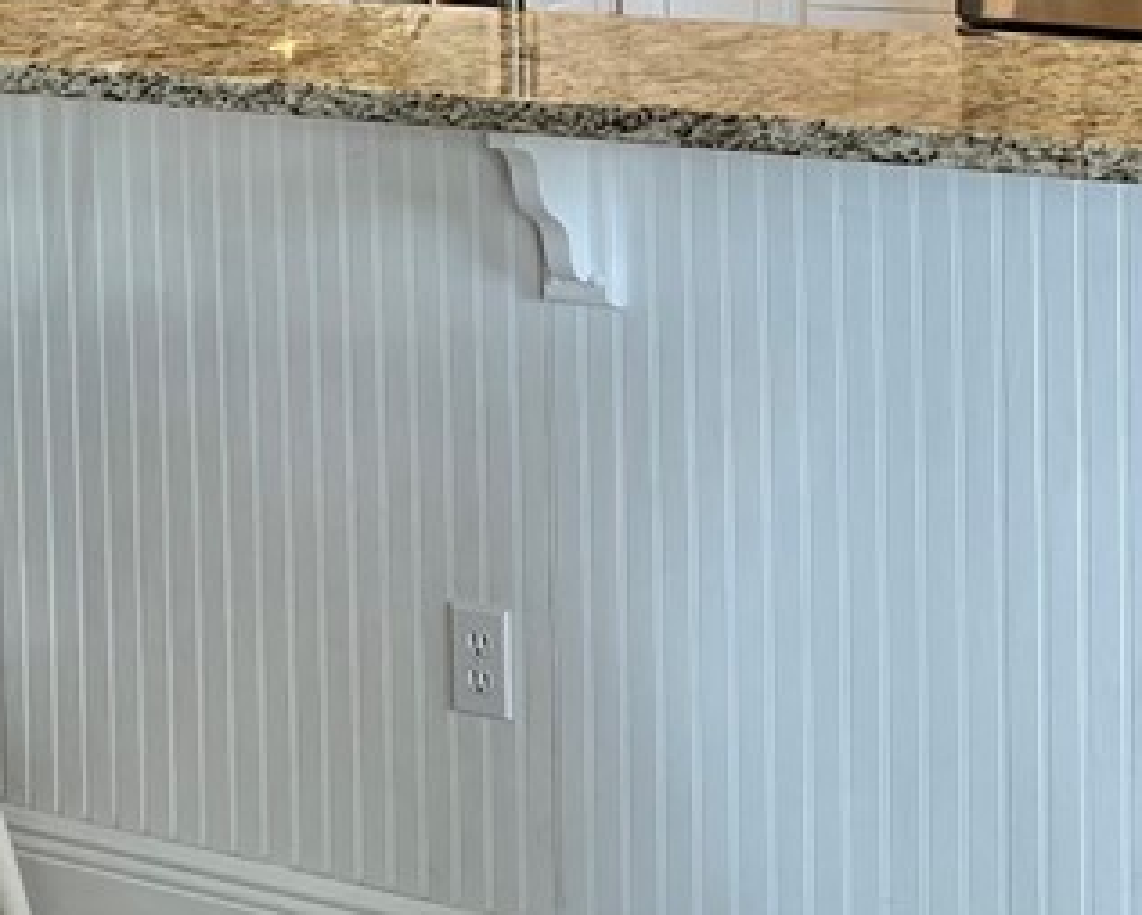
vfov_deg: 17.8
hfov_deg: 23.2
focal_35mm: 82
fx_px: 2773
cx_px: 739
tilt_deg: -4.7
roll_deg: +0.2
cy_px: -198
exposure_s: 1/120
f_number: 1.6
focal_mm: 5.1
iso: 125
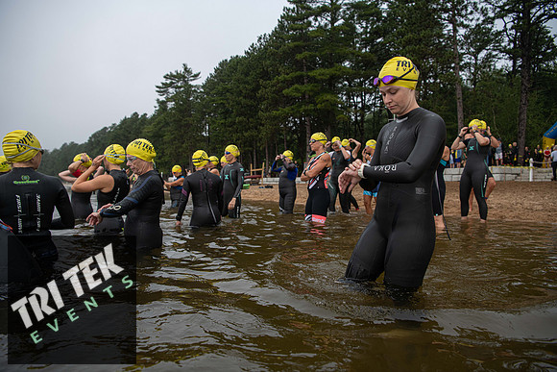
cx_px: 278
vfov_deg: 53.2
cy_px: 186
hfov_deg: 73.7
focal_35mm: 24
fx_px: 371
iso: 400
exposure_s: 1/800
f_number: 4
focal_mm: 24
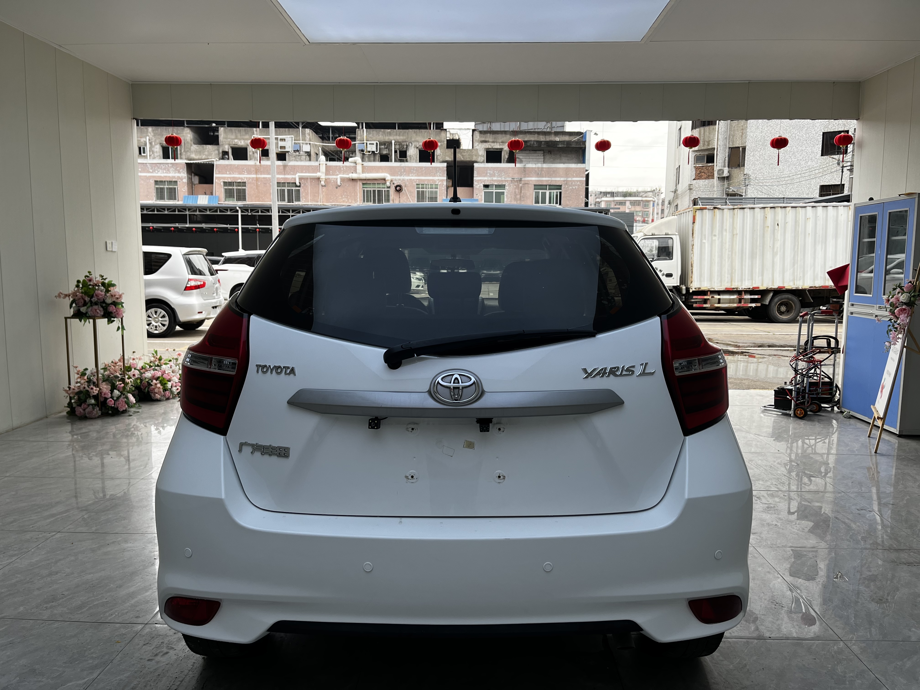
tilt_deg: -7.2
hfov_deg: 67.3
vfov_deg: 53.1
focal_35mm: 26
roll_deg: -0.1
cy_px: 345
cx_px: 460
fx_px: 691
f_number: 1.6
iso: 50
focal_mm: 5.1
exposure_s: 1/354
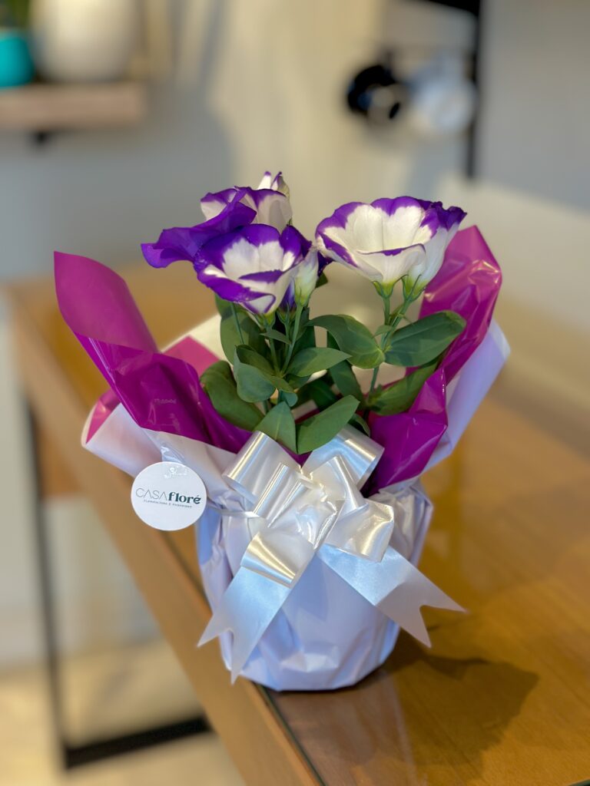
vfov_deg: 39.7
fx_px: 1091
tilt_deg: -20.0
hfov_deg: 30.3
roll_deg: -0.3
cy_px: 393
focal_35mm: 48
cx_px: 295
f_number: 1.78
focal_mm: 6.86
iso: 125
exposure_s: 1/60
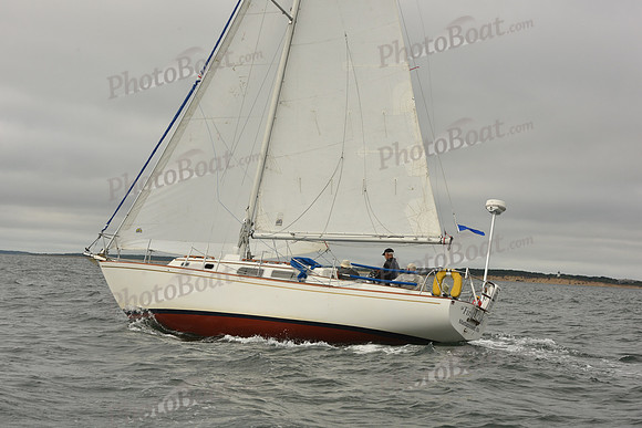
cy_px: 214
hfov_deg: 23.6
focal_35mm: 86
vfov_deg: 15.9
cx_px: 321
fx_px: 1534
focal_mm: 86
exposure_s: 1/800
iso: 320
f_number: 11
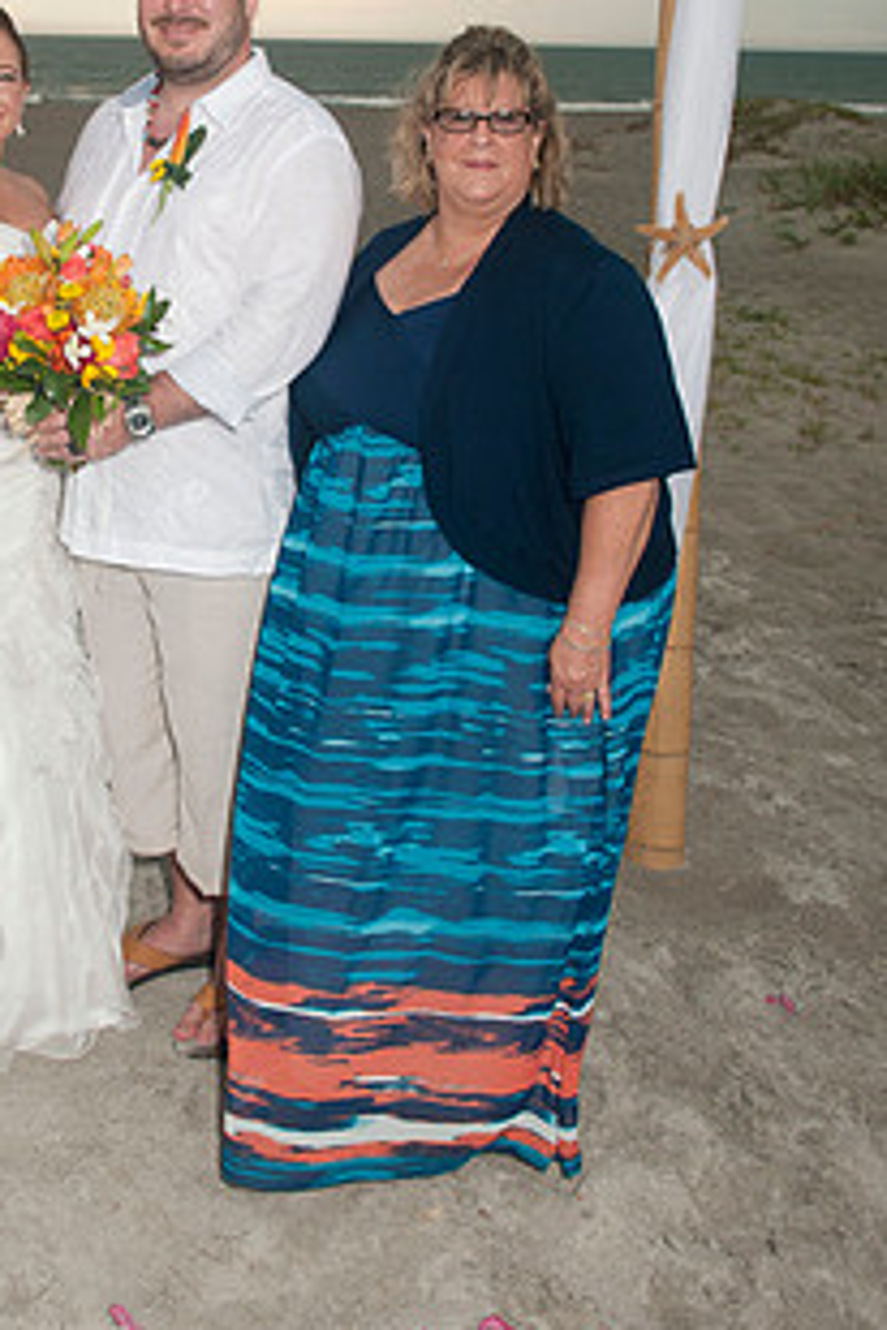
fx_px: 1774
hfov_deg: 27.8
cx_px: 261
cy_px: 413
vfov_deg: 40.5
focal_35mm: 48
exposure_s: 1/160
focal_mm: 22
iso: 400
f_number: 5.6
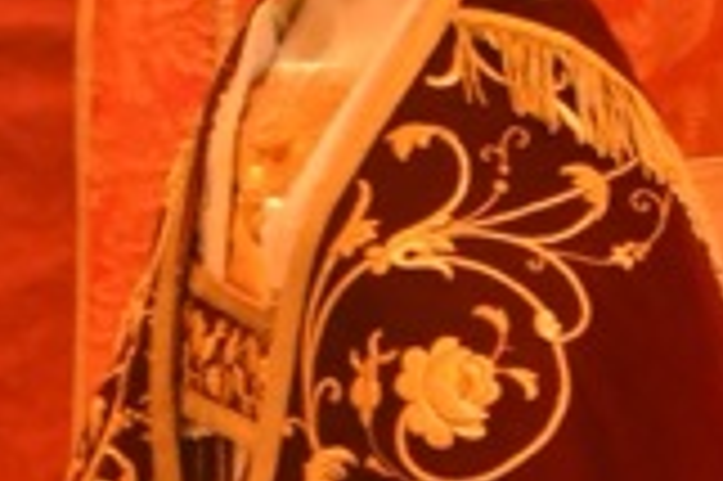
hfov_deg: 7.3
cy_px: 919
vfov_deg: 4.8
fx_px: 5618
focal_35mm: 280
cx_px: 768
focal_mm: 30
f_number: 4
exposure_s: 1/30
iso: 1000
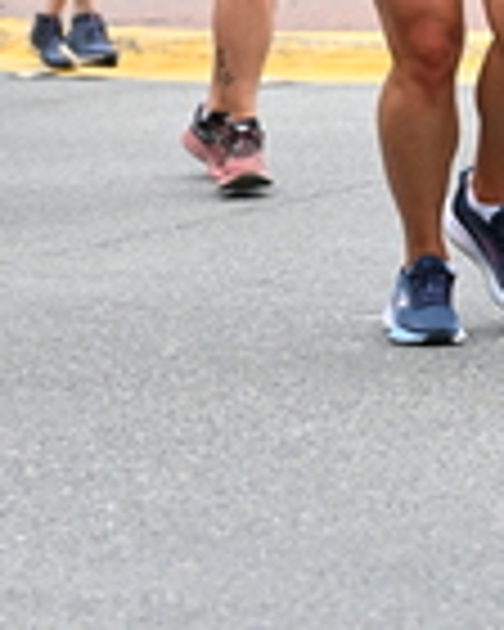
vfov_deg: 7.2
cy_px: -324
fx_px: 4960
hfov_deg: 5.8
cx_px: 38
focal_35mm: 266
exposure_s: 1/800
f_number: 4
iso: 1600
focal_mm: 72
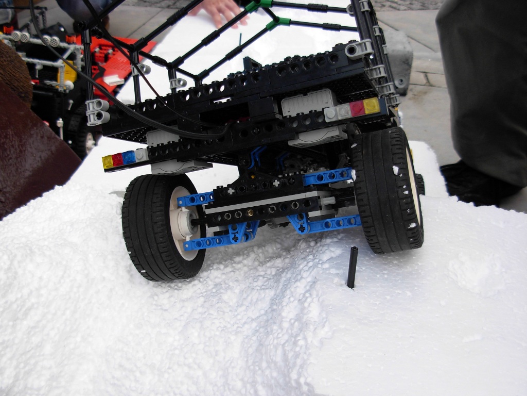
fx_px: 579
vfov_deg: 37.7
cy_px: 198
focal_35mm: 38
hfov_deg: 49.0
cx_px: 264
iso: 79
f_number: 2.9
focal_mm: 6.3
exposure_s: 1/304
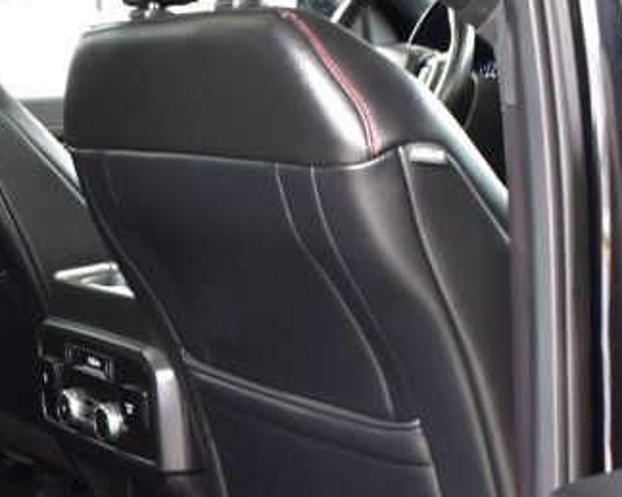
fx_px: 1472
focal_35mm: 80
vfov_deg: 19.0
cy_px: 401
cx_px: 94
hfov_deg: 23.4
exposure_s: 1/15
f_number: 6.3
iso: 1000
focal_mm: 18
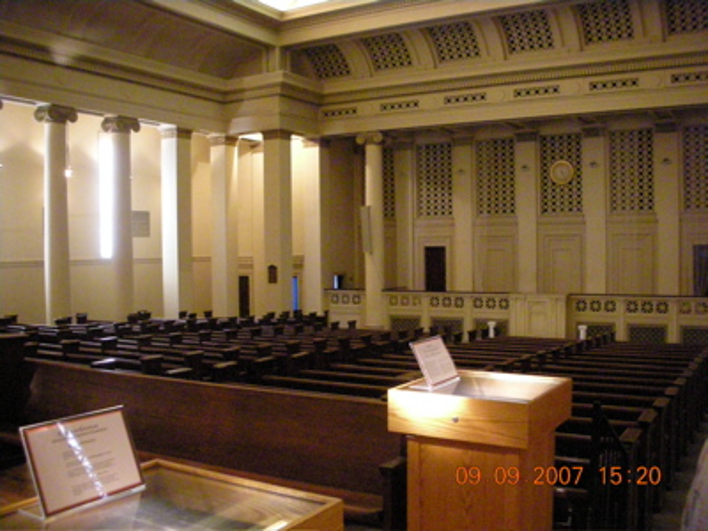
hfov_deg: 52.6
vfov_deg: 40.7
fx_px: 716
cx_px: 354
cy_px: 266
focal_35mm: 35
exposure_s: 1/5.4
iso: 800
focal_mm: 5.8
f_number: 2.8
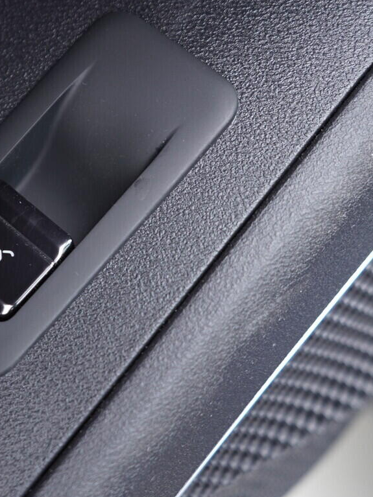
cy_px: 226
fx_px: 934
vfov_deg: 29.8
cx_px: 5
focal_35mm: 65
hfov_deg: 21.8
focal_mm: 24
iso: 400
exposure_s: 1/40
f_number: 2.8
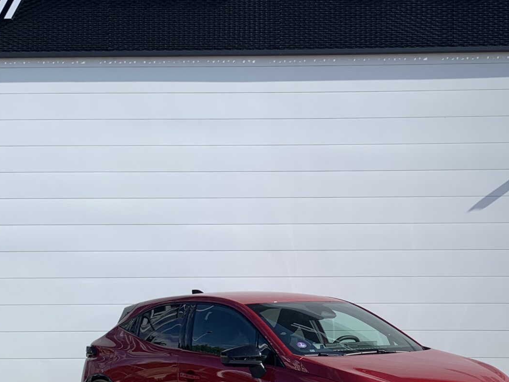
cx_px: 325
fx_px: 926
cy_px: 261
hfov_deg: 30.6
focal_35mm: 63
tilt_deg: +3.1
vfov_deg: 23.1
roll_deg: -0.8
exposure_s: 1/2257
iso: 25
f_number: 1.8
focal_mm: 4.25
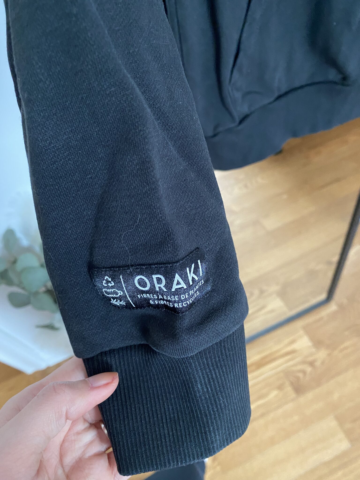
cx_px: 180
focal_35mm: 26
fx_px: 361
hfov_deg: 53.1
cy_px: 240
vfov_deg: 67.3
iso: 640
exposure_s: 1/30
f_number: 1.8
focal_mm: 4.25
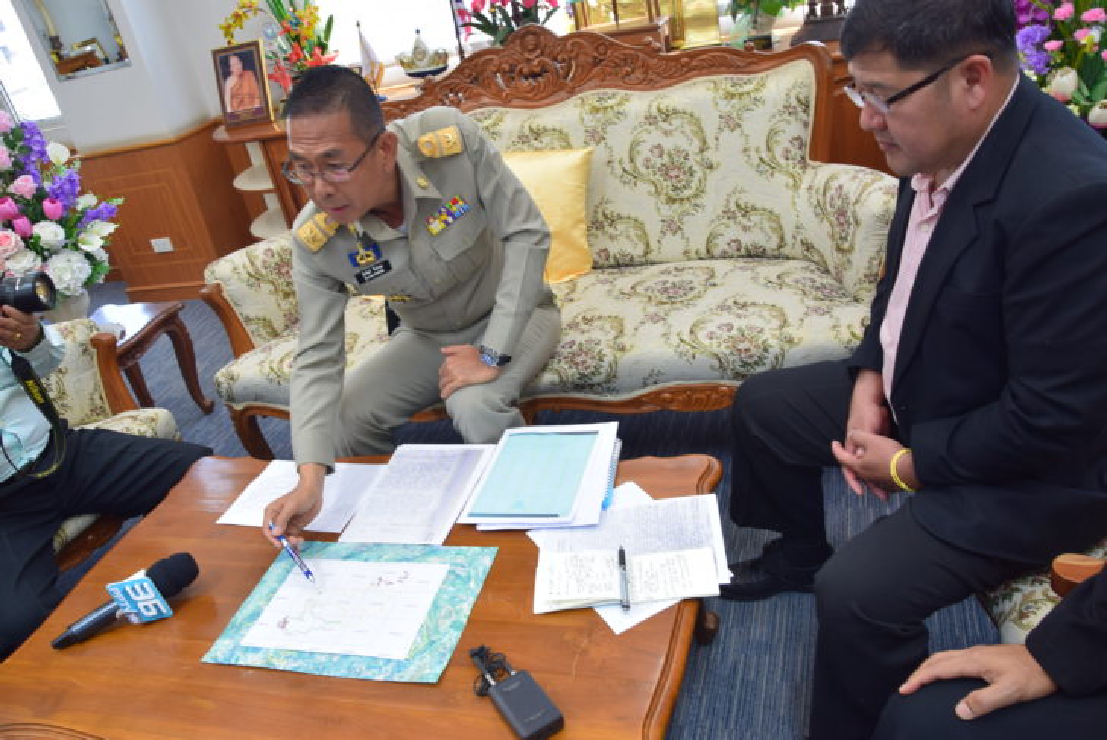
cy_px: 370
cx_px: 554
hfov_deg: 67.3
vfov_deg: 48.0
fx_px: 831
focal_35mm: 27
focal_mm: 18
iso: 400
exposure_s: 1/20
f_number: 6.3
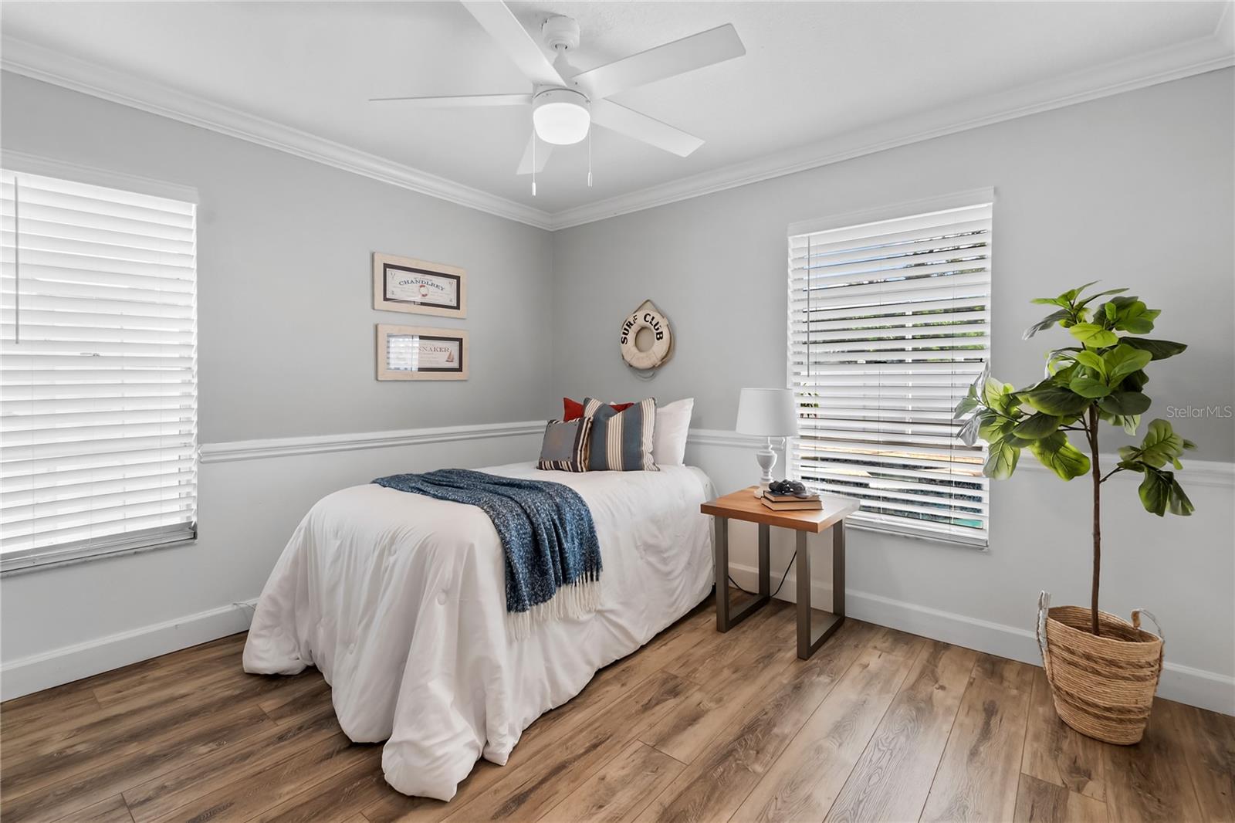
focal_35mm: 15
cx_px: 618
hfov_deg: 100.4
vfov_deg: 77.3
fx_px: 514
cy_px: 412
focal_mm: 10
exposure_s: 1/5
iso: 100
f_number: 9
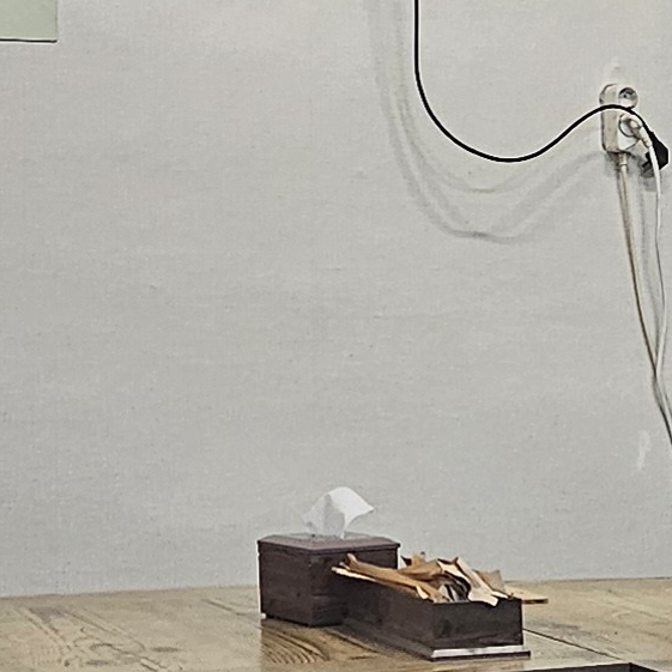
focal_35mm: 82
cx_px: 158
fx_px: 1801
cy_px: 176
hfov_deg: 20.9
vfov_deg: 21.0
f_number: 2.2
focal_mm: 2.2
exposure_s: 1/60
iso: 160
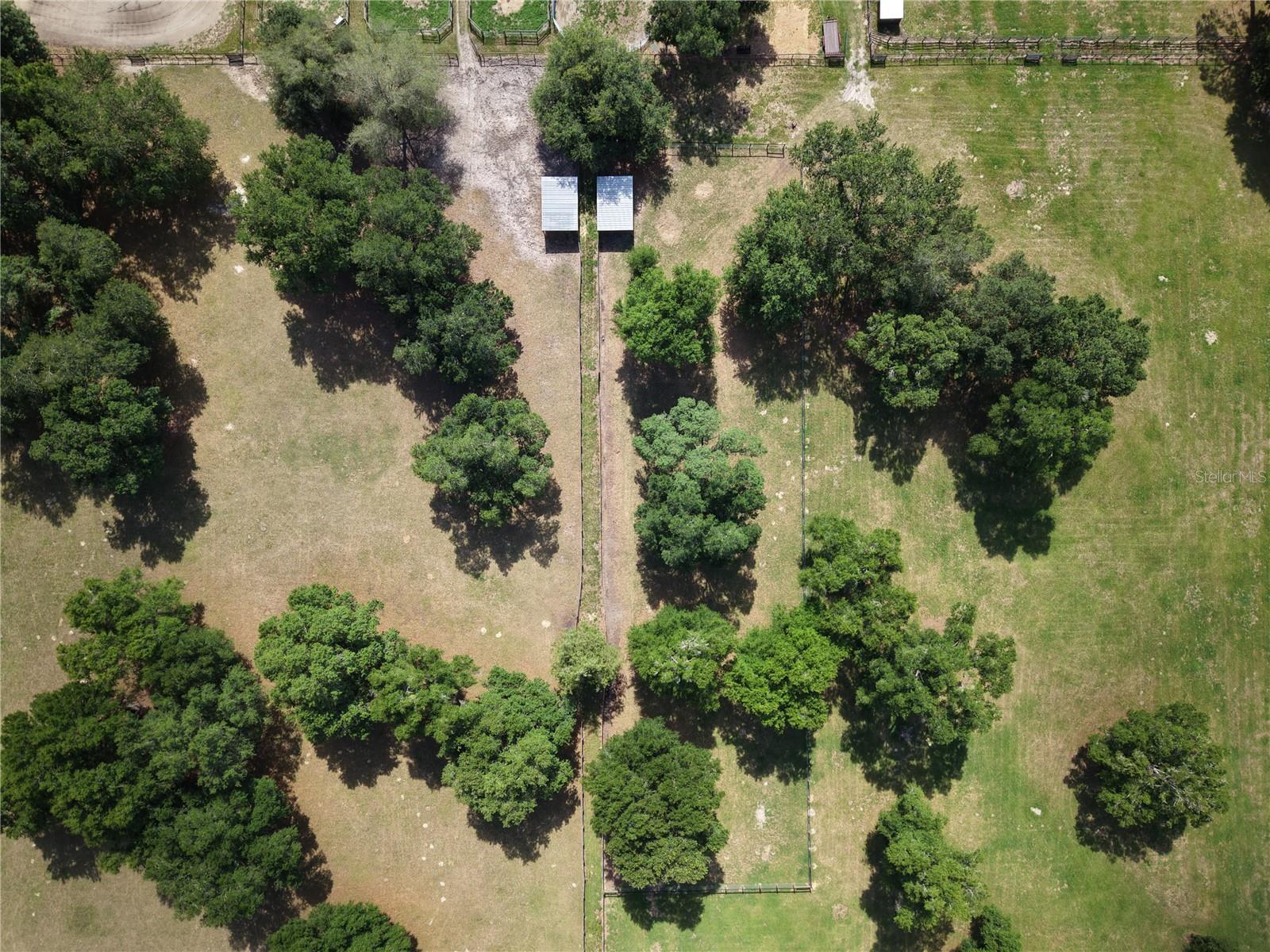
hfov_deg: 71.6
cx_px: 635
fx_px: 881
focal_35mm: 24
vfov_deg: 56.8
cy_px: 476
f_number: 1.8
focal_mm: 8.67
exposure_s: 1/20
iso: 200
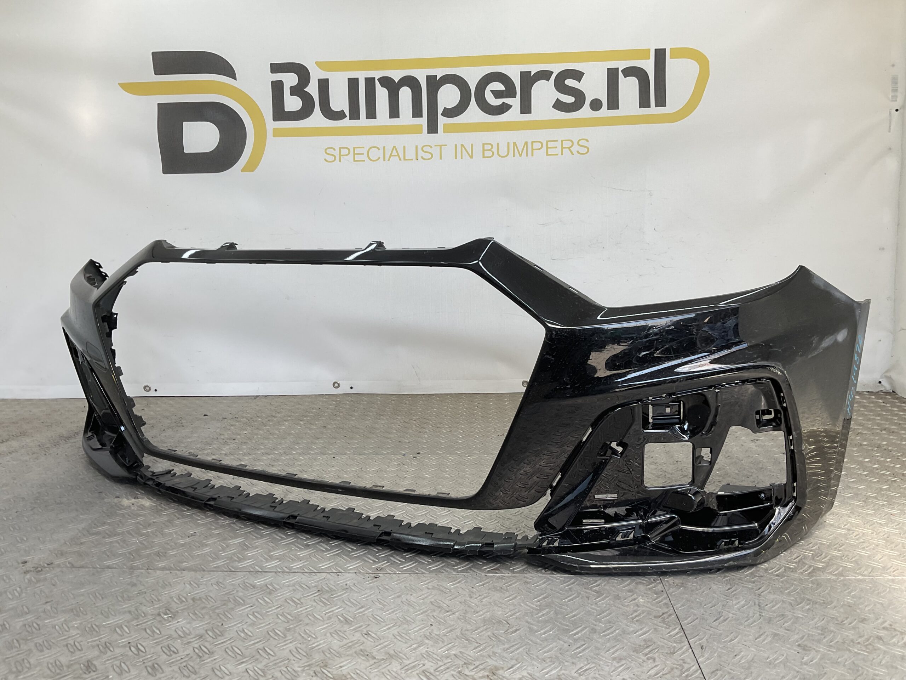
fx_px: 759
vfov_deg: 48.2
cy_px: 340
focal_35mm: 29
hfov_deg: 61.7
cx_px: 453
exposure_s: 1/200
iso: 16
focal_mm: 3
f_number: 1.8
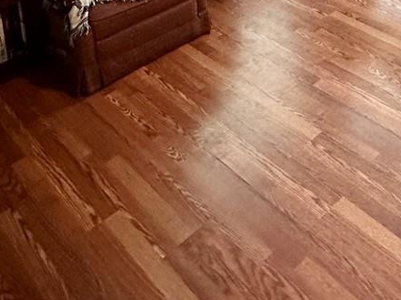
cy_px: -201
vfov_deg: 21.5
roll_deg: +1.8
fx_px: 591
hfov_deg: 36.1
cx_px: 327
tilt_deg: -10.9
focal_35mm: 51
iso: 250
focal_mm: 2.22
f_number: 2.2
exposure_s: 1/60
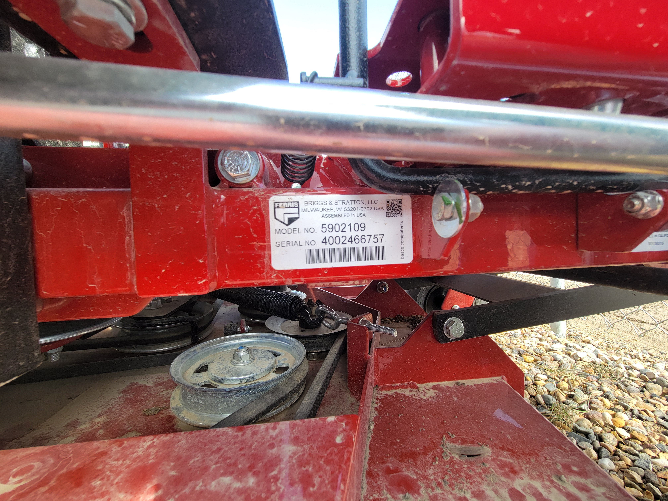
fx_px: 251
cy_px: 250
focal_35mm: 13
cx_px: 334
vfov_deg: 89.9
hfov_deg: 106.2
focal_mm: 2.2
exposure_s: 1/140
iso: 50
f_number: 2.2
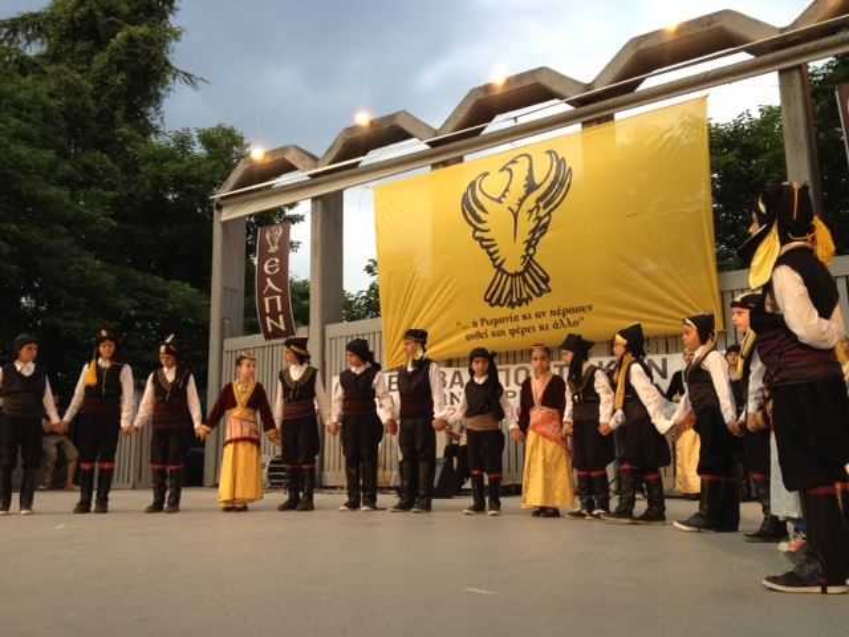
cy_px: 318
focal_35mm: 35
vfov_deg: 40.7
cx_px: 424
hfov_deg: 52.6
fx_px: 858
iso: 80
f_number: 2.4
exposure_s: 1/120
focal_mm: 4.28
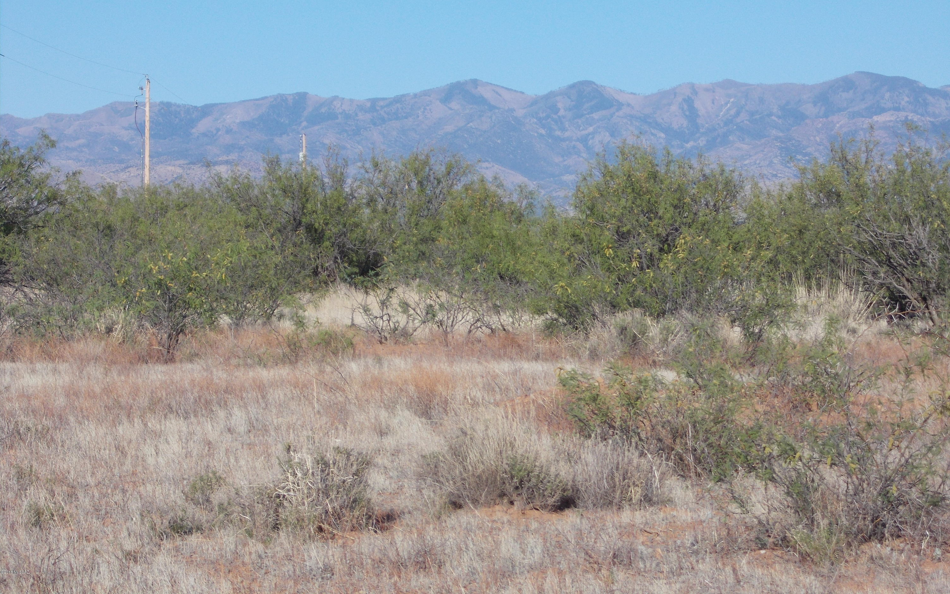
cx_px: 475
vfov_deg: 9.5
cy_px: 237
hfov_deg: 15.1
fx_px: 3573
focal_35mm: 138
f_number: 6.5
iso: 80
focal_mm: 23
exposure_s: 1/320
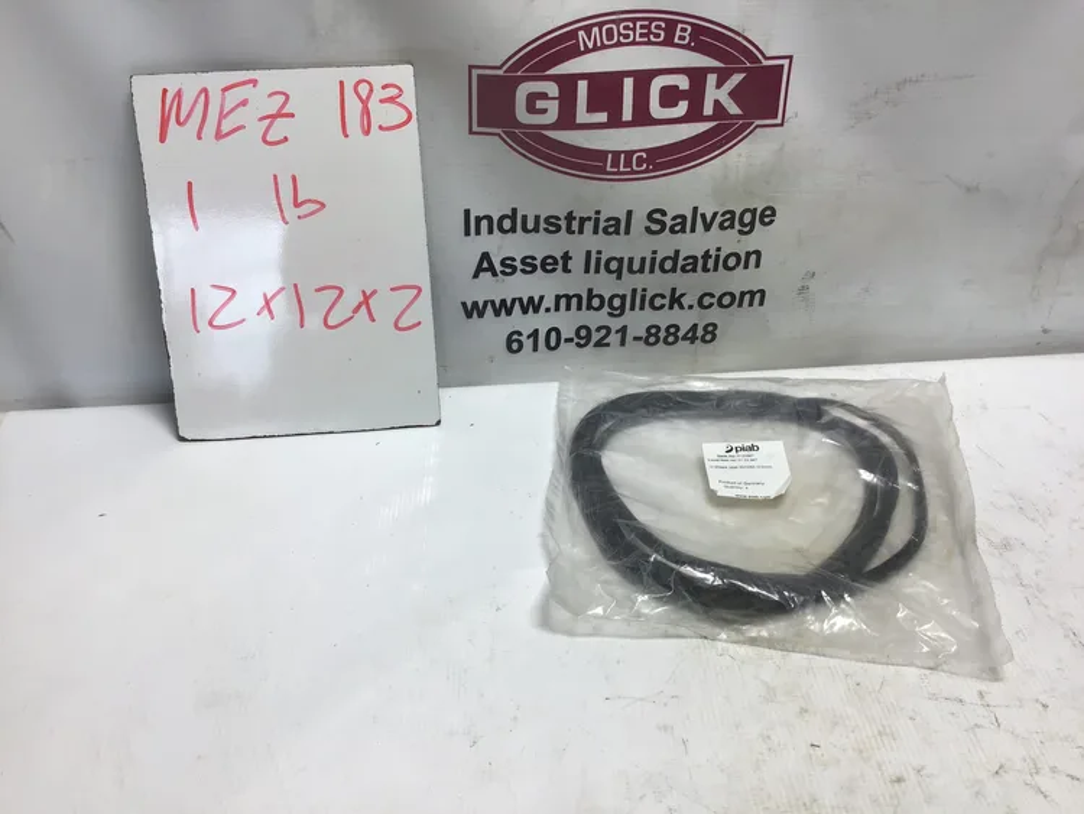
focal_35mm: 31
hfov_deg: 58.3
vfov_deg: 45.5
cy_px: 407
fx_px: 971
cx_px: 542
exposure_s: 1/181
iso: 25
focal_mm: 3.3
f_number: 2.4
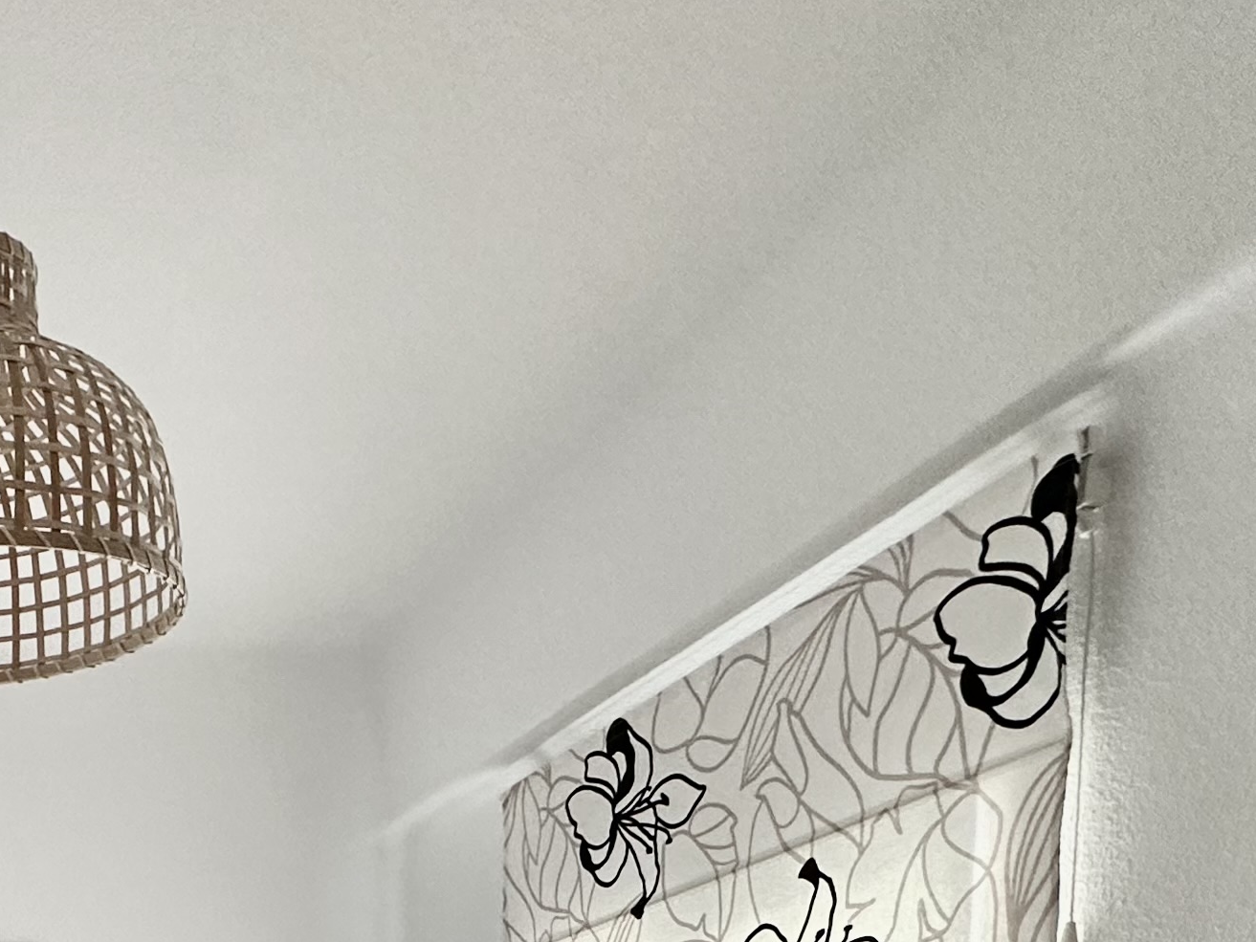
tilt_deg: -4.5
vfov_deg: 26.2
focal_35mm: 43
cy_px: 1348
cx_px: -224
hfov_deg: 35.3
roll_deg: -0.3
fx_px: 1560
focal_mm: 2.22
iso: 200
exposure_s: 1/99
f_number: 2.2
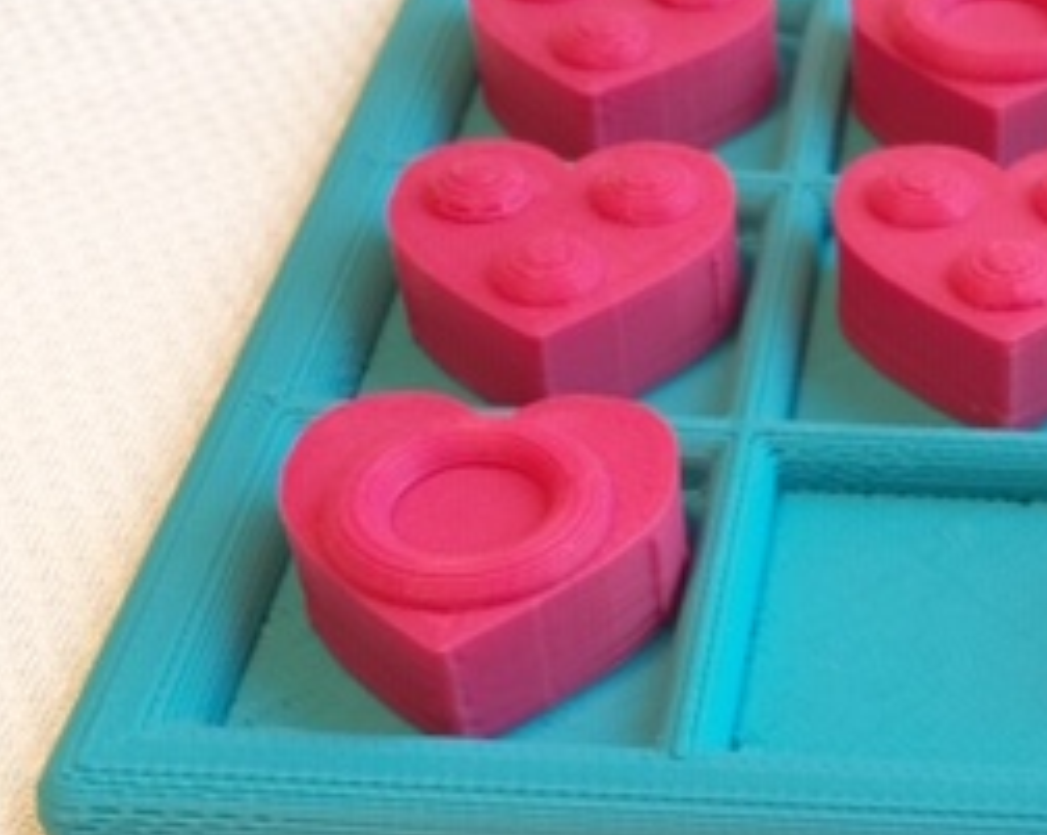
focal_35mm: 72
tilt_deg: -44.2
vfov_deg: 20.8
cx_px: 976
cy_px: 735
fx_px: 2228
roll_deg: +0.2
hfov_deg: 25.5
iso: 32
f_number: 2.2
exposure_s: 1/40
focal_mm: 4.15
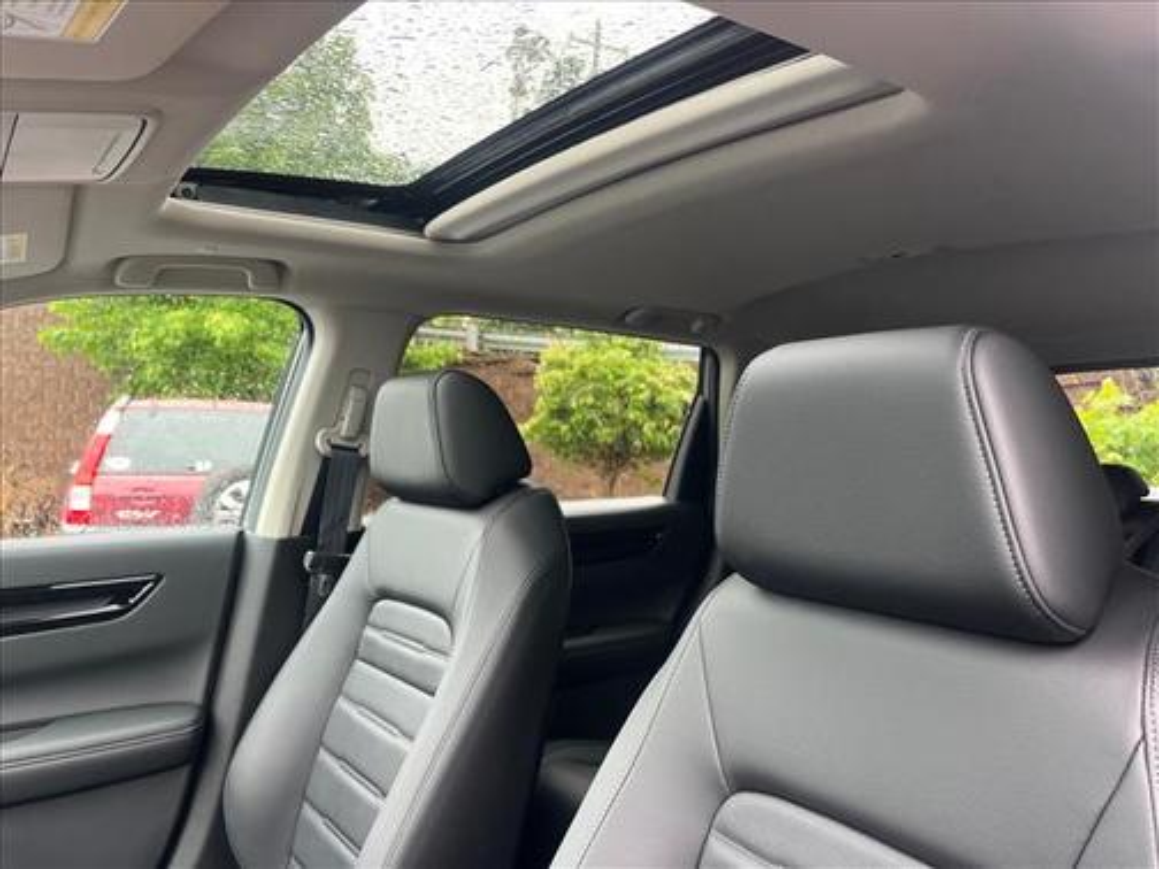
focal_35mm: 26
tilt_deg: +5.0
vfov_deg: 53.1
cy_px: 434
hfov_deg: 67.3
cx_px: 580
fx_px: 871
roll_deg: -1.8
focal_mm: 5.1
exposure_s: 1/121
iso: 100
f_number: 1.6
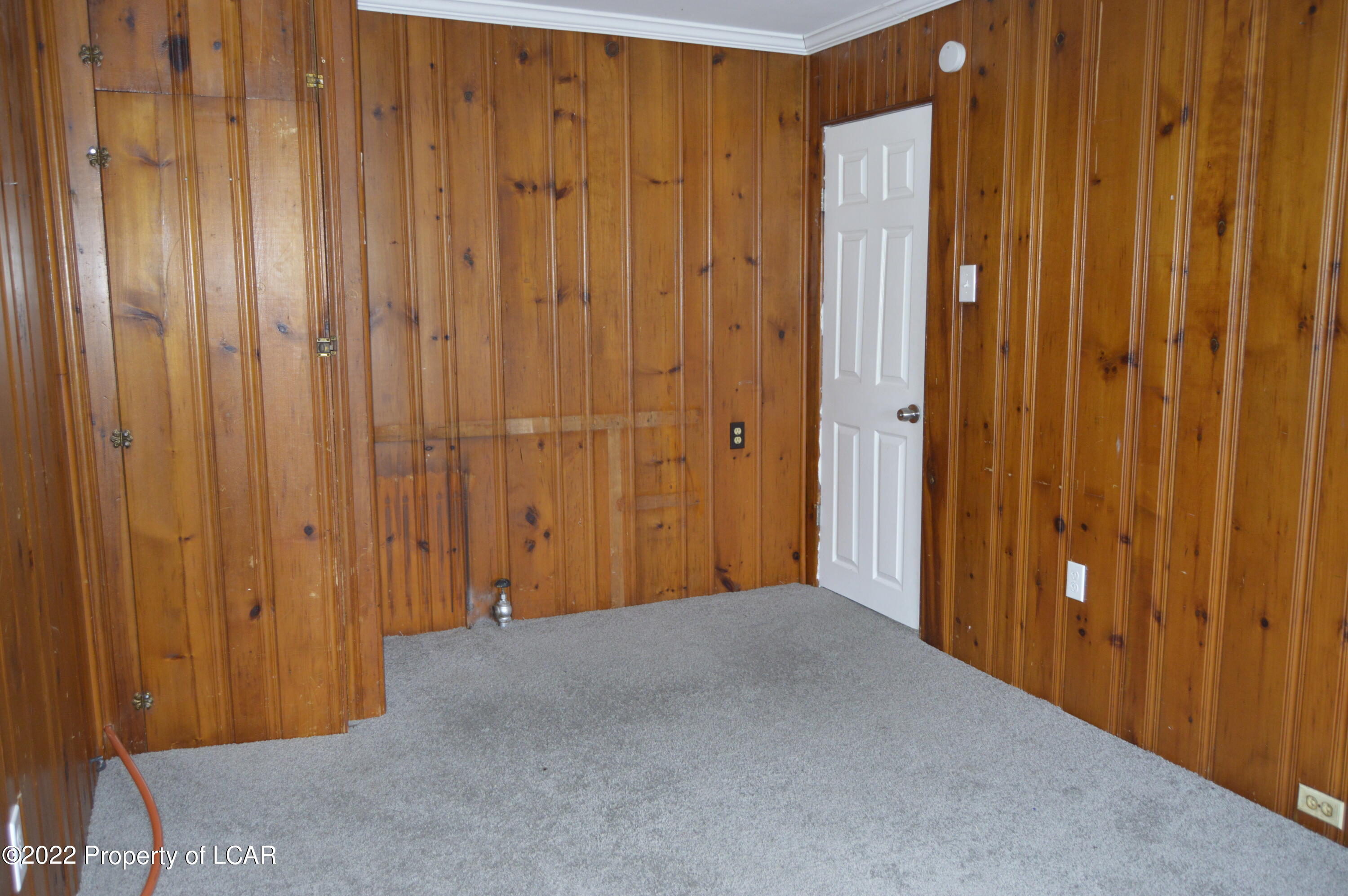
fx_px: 1010
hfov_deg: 67.4
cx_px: 674
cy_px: 448
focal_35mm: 27
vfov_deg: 47.8
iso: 800
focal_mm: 18
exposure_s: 1/13
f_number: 3.5
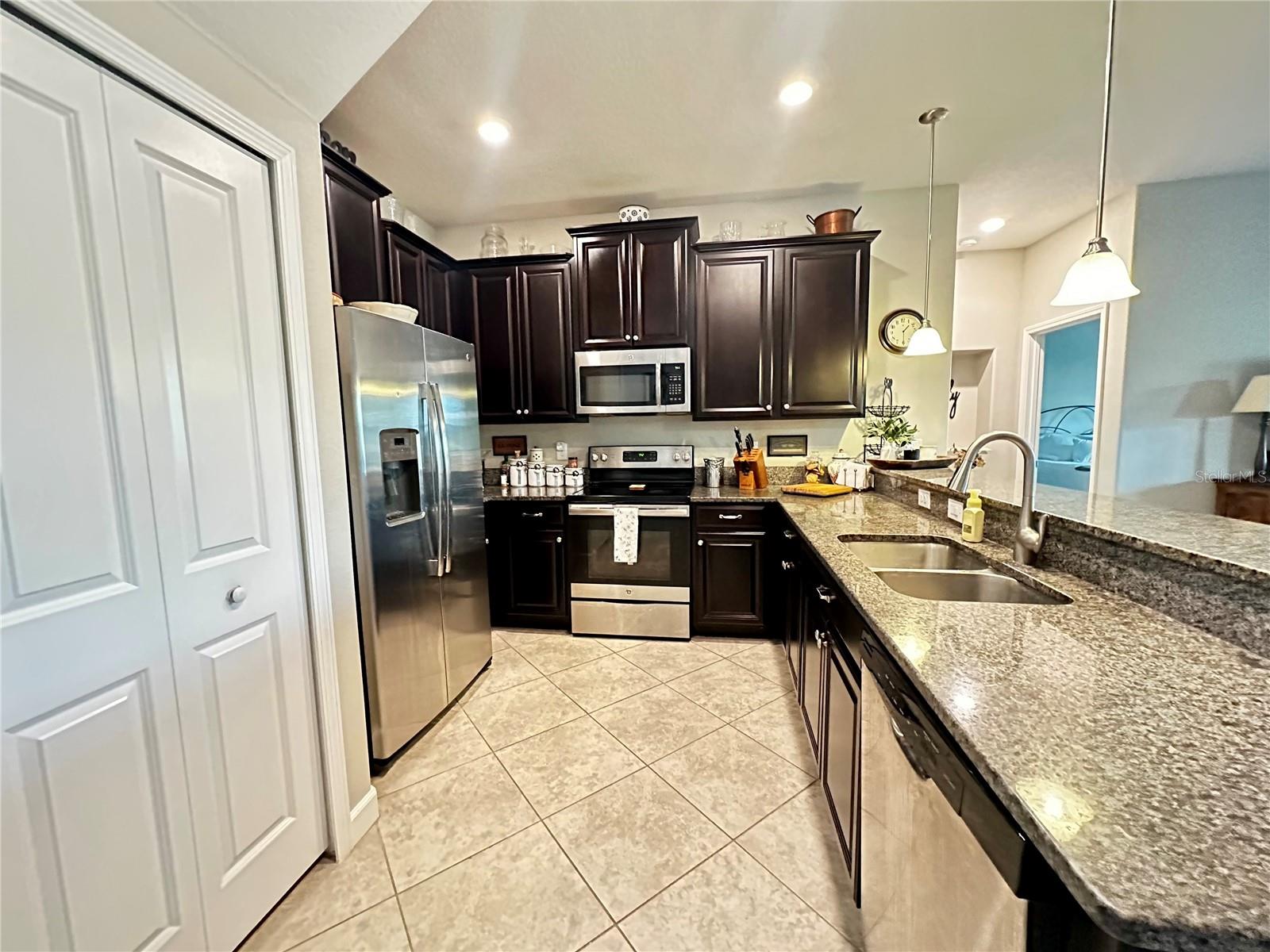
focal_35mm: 14
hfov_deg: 102.1
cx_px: 635
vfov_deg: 85.7
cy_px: 476
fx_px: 514
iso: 2000
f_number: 2.2
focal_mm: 2.22
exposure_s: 1/30
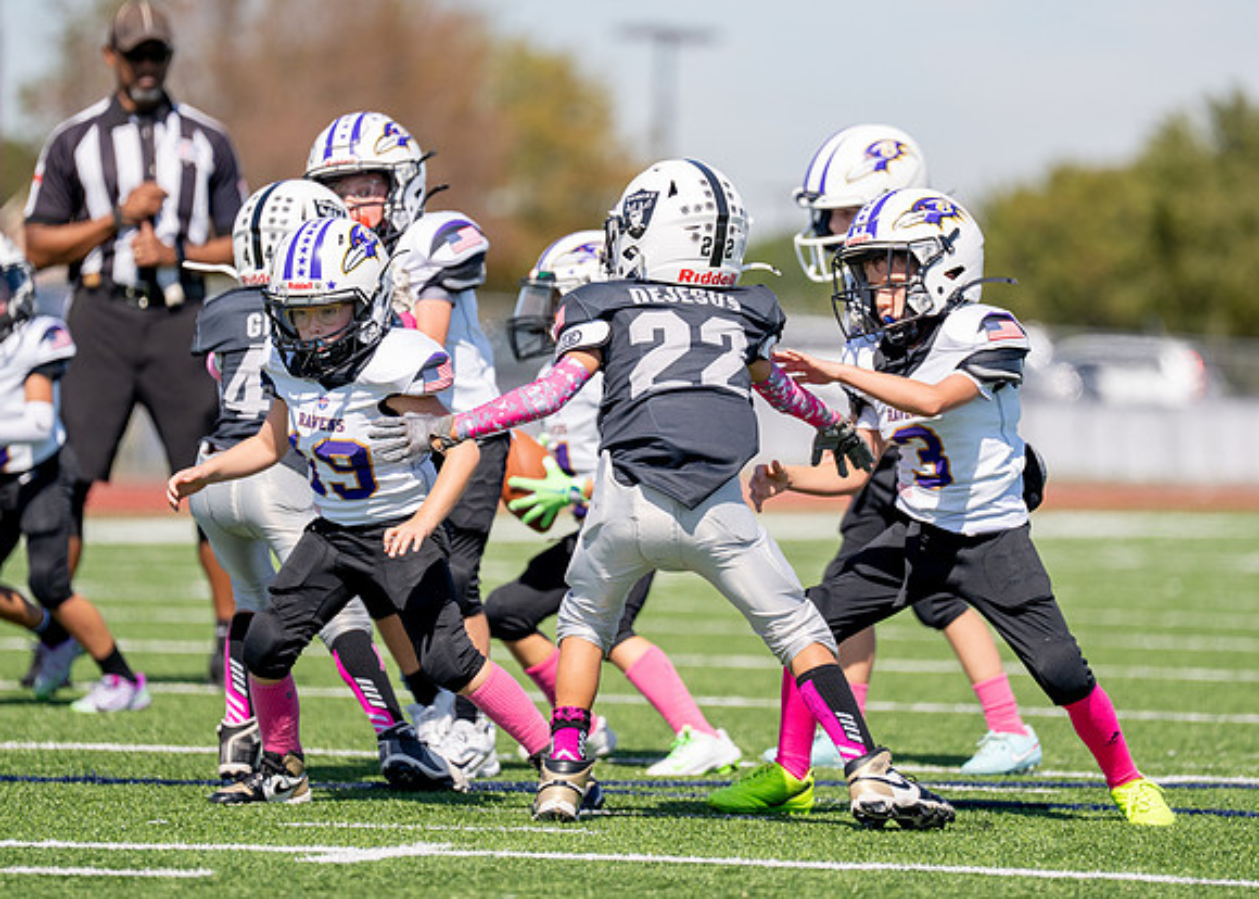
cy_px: 356
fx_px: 9824
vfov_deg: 5.2
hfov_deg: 7.3
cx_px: 644
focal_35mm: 275
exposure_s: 1/5000
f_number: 2.8
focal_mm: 200
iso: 200
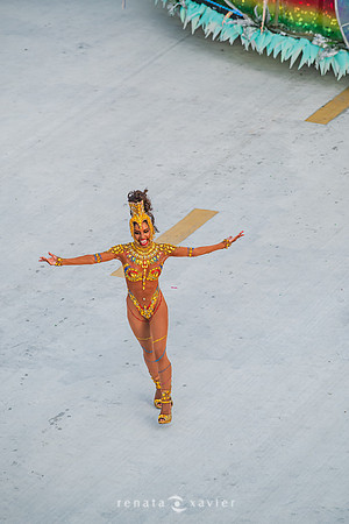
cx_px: 174
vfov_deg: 10.3
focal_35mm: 200
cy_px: 262
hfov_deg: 6.9
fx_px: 2908
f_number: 5.6
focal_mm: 200
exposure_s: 1/800
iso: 200
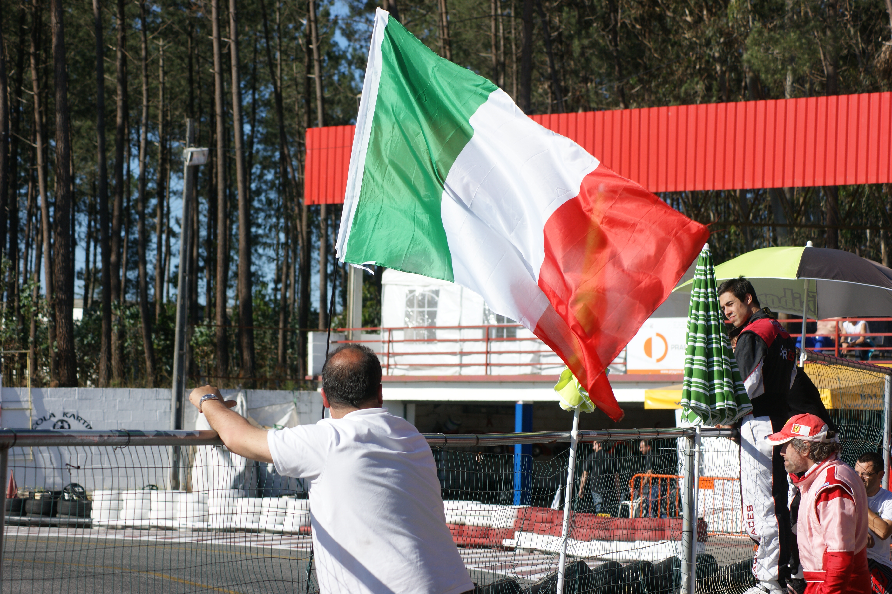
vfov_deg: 12.2
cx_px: 446
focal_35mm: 112
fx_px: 2786
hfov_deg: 18.2
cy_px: 297
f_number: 6.3
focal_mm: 75
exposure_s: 1/400
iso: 100
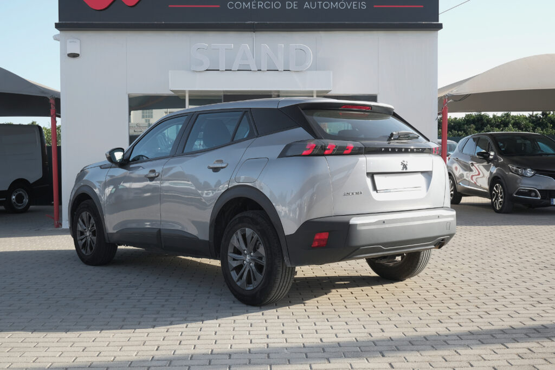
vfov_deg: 31.2
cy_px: 185
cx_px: 278
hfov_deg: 45.4
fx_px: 663
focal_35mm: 43
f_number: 8
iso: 160
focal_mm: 28.8
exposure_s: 1/100
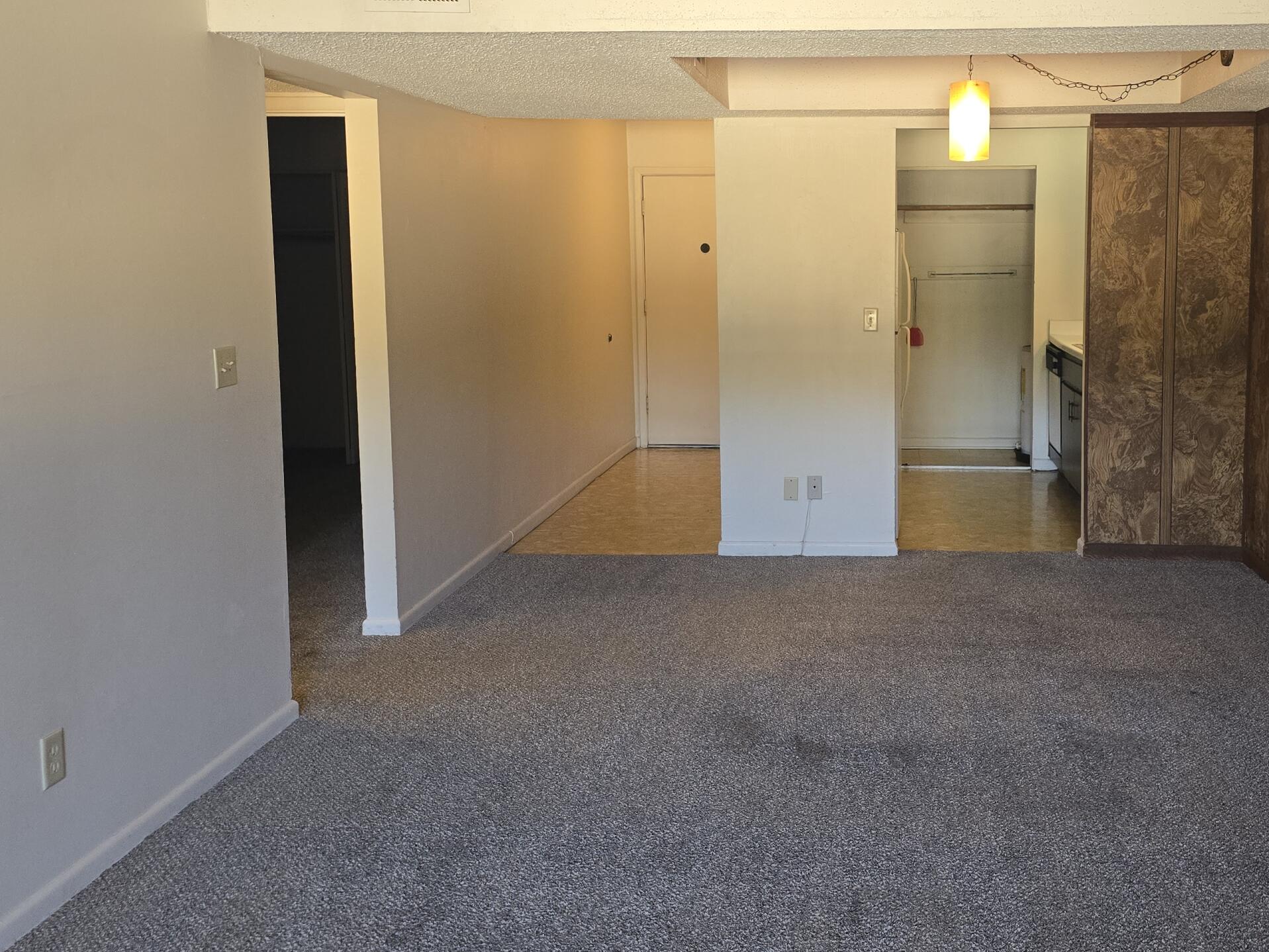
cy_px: 374
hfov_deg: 50.5
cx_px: 834
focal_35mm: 36
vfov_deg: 39.5
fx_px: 1320
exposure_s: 1/120
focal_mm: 6.3
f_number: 1.7
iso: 320
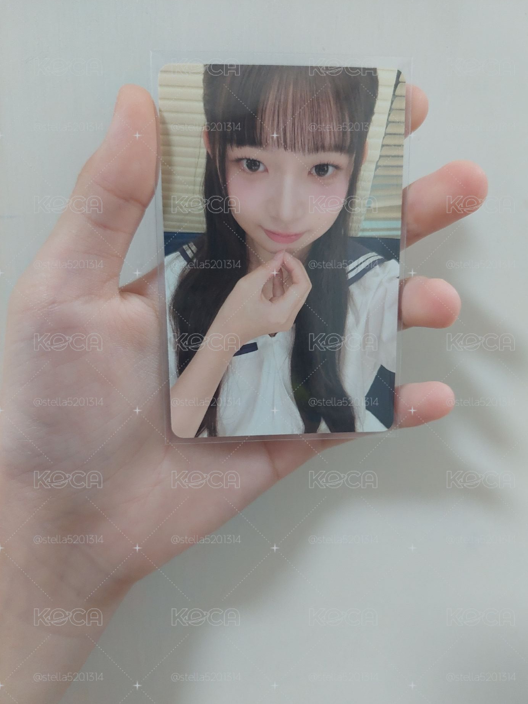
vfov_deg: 69.4
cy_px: 364
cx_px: 275
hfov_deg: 54.9
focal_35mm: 25
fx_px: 508
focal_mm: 5.23
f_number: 1.8
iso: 250
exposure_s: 1/60
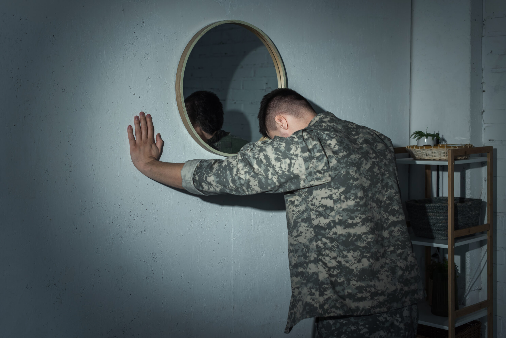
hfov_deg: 39.6
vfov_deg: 27.0
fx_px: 703
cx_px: 253
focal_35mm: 50
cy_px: 169
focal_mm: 50
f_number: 3.5
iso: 320
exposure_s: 1/160
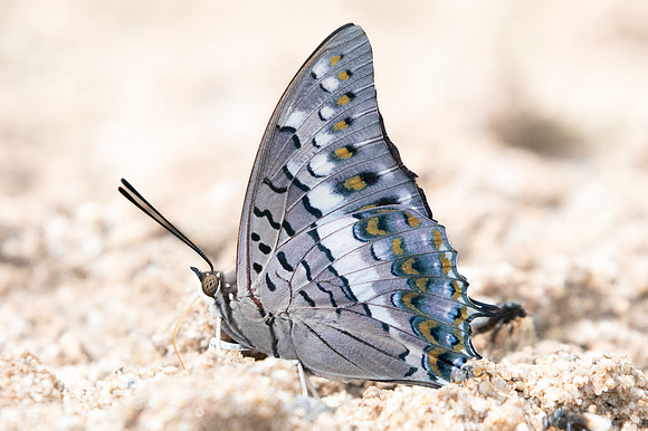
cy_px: 198
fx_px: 14778
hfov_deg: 2.5
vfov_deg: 1.7
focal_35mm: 822
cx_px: 324
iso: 1000
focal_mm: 400
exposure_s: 1/640
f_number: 6.3
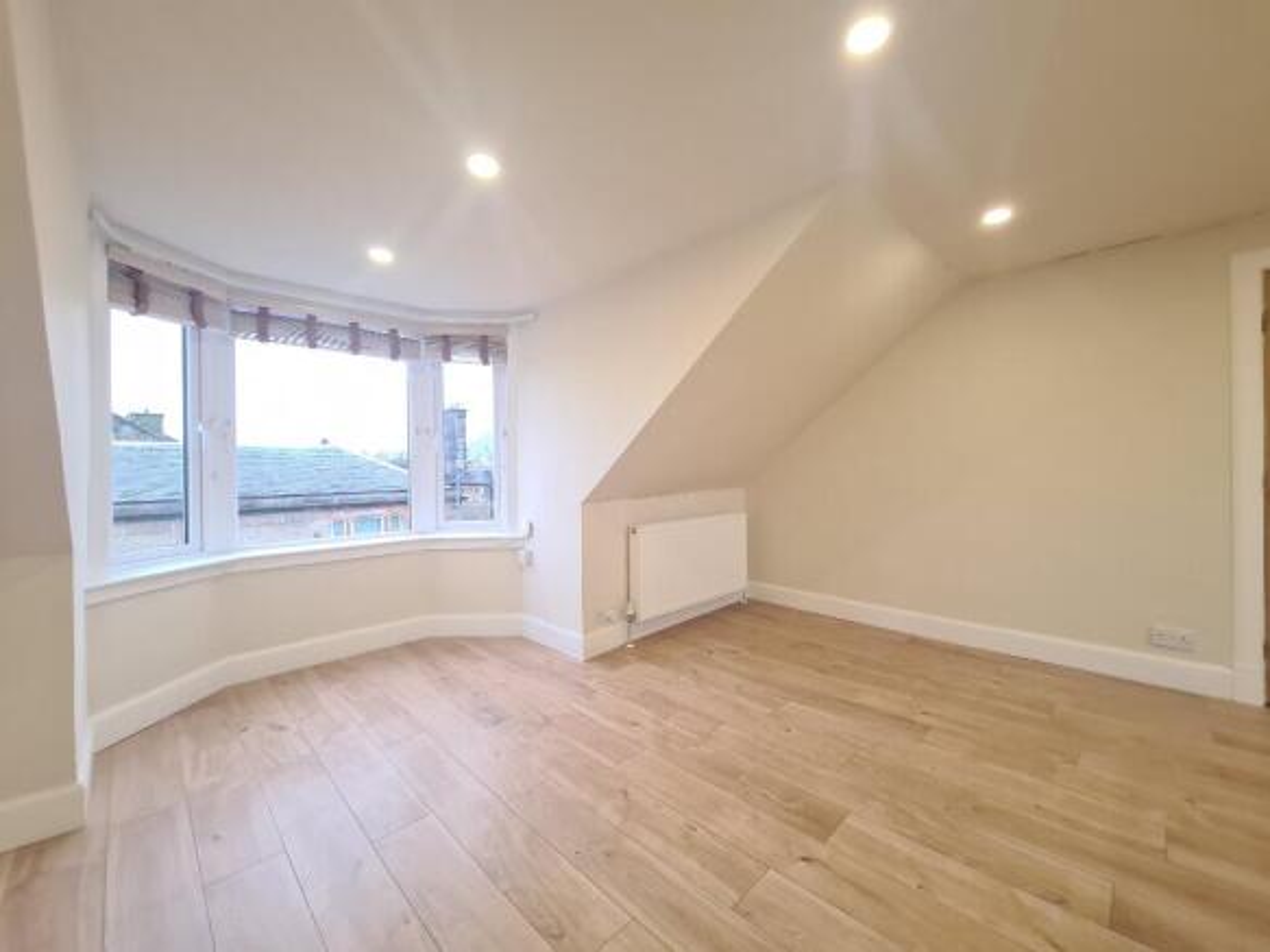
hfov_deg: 106.2
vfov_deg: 89.9
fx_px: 477
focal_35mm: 13
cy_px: 476
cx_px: 635
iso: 250
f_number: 2.2
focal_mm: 2.2
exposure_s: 1/50
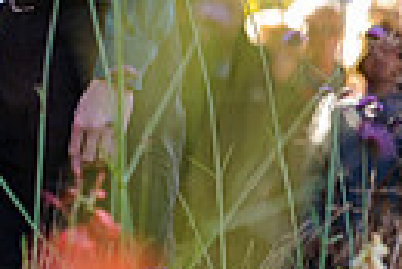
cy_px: -51
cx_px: -244
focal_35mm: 637
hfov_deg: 3.2
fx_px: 7121
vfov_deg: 2.2
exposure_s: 1/500
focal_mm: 122
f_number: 4
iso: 800
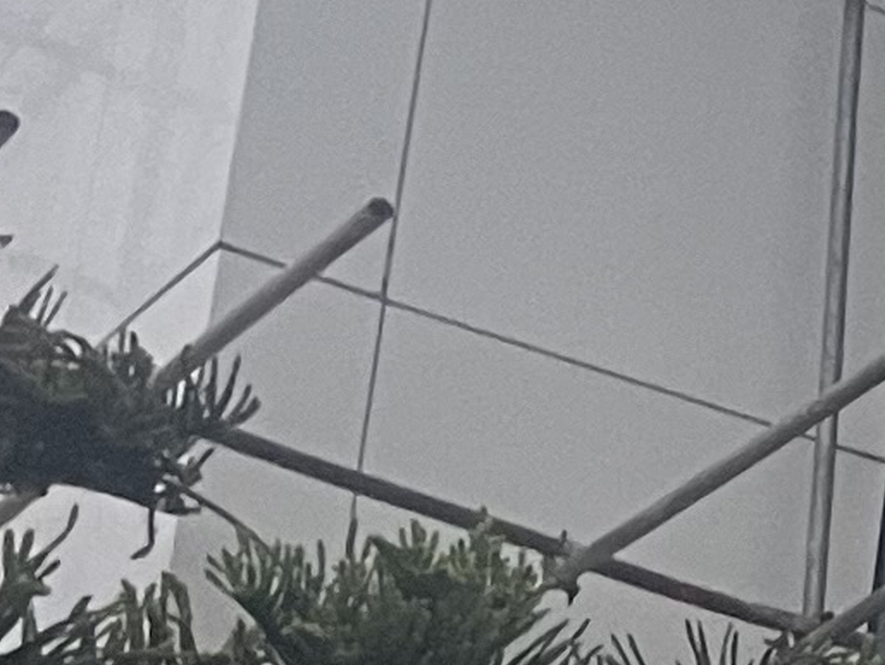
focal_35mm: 196
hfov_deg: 8.4
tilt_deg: +17.1
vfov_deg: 7.4
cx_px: 2677
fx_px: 5013
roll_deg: -0.9
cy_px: 1173
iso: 200
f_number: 1.6
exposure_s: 1/60
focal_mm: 5.1
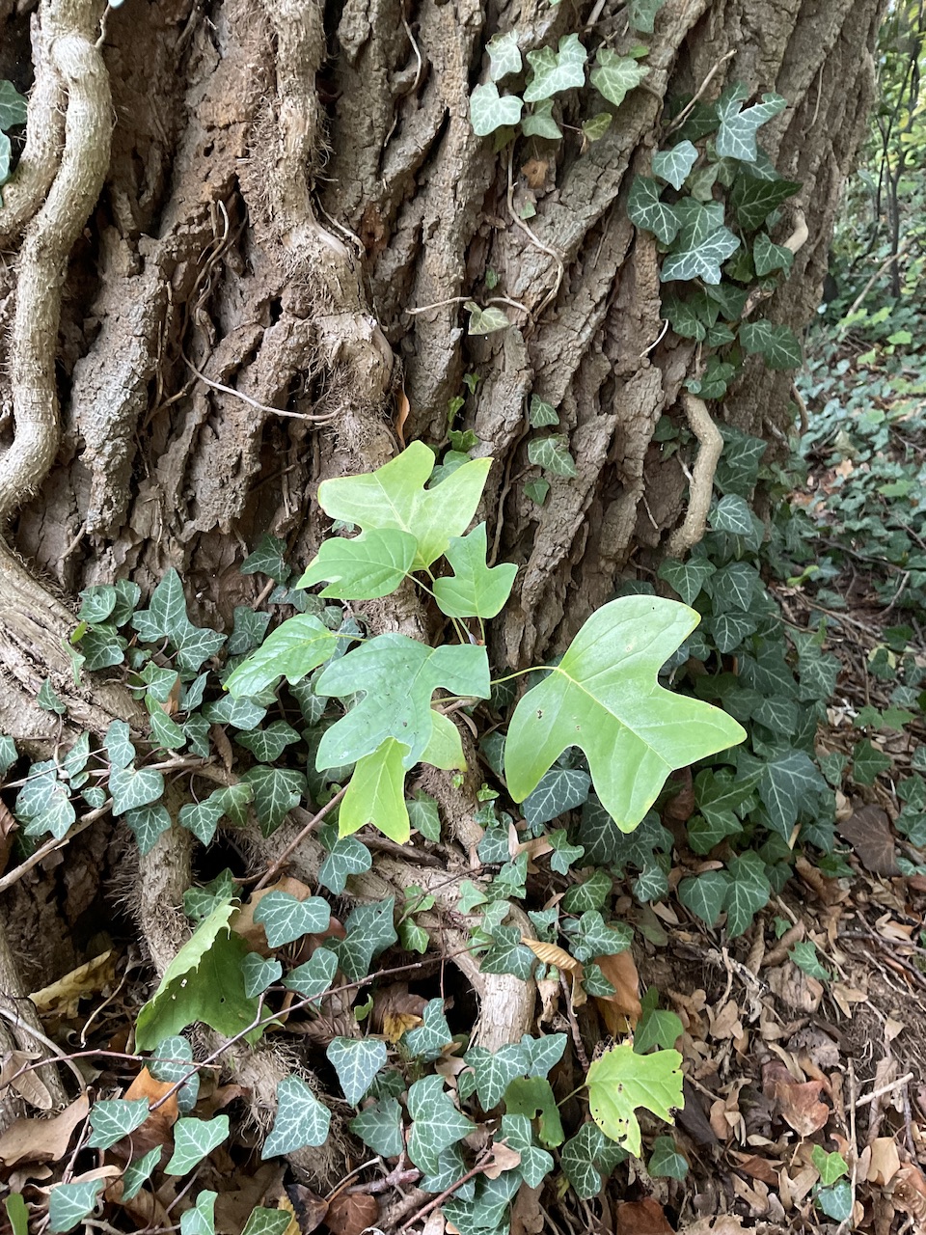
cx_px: 463
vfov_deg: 61.7
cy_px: 618
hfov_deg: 48.2
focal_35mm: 29
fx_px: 1034
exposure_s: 1/68
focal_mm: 3
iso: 64
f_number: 1.8
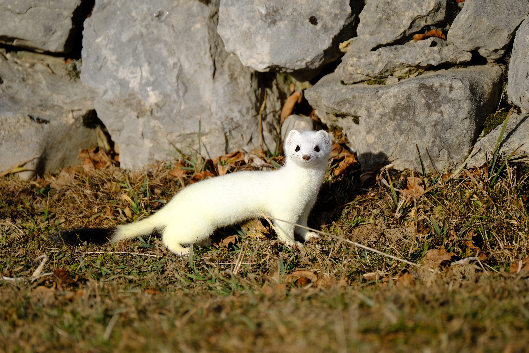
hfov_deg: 3.4
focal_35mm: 600
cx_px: 264
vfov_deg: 2.3
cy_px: 176
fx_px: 8816
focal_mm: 400
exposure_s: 1/950
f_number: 5.6
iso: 200
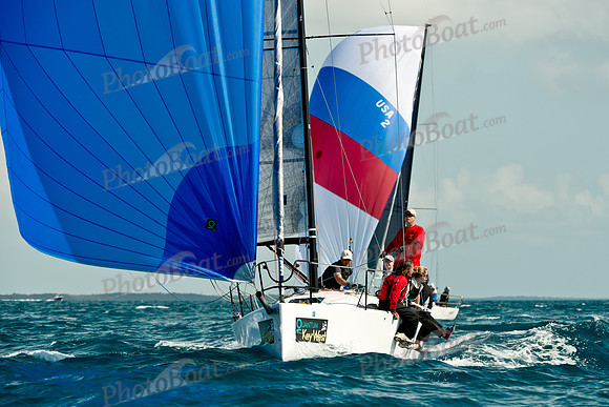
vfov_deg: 5.6
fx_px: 4178
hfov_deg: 8.3
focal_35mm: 247
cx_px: 326
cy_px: 205
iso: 400
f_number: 9
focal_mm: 220
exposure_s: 1/1600
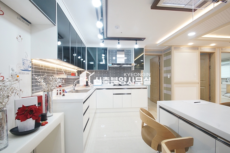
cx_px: 115
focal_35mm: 15
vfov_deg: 77.2
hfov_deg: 100.4
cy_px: 76
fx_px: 96
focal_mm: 10
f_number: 9
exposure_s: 1/15
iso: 800
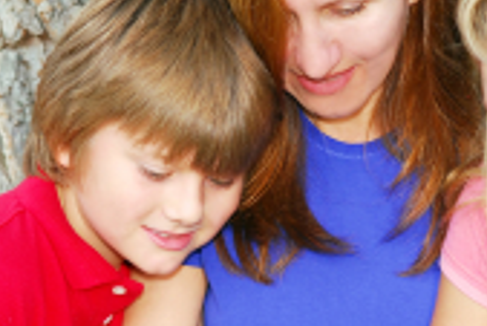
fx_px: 2247
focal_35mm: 166
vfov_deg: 8.3
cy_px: 192
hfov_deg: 12.3
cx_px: 352
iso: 125
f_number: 4
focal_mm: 44
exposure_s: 1/125
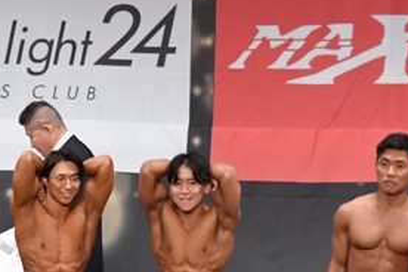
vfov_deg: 4.2
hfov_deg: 6.3
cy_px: 276
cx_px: 29
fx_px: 3717
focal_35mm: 328
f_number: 5.6
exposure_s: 1/400
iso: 6400
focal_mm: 78
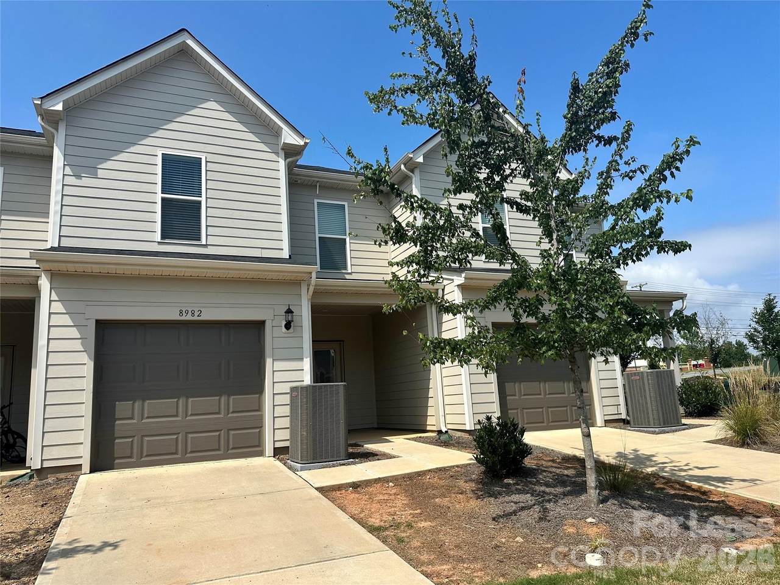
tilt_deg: +11.8
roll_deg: +2.6
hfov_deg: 71.6
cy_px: 292
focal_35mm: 24
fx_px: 541
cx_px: 390
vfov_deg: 56.8
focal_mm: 6.86
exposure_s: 1/5848
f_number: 1.78
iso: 80
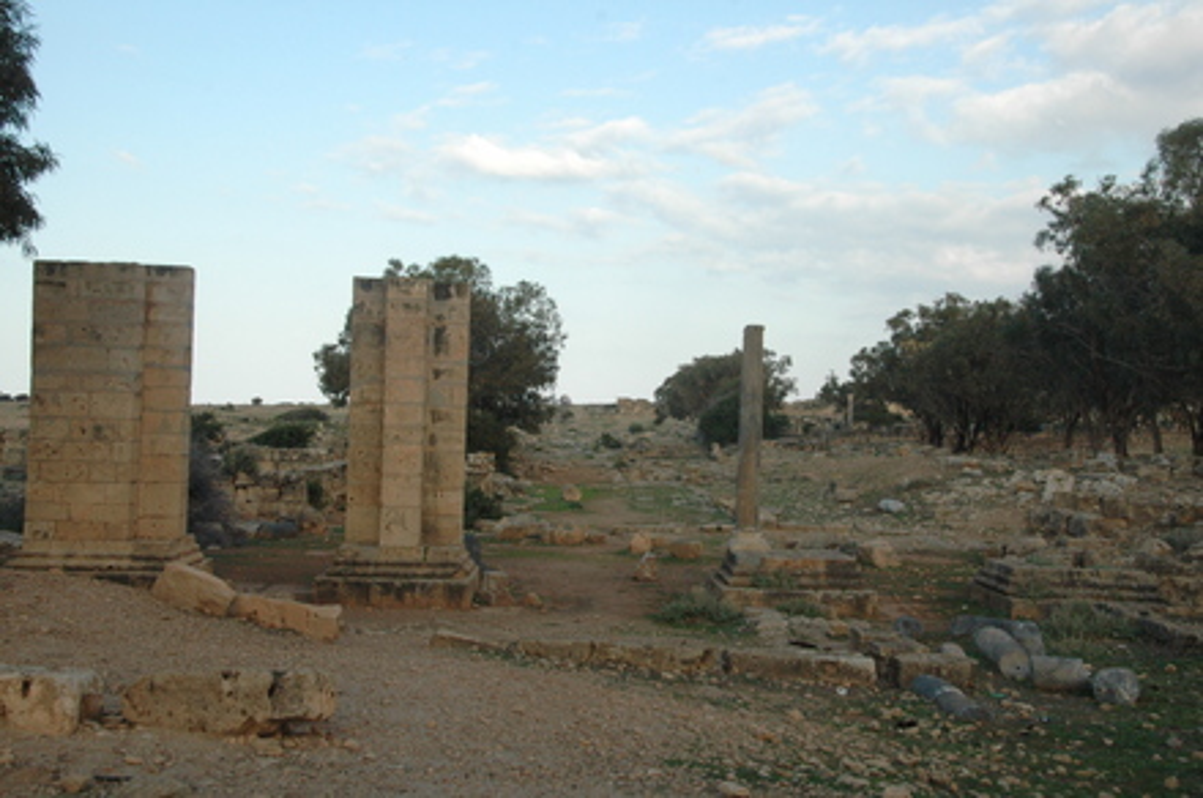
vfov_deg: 26.4
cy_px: 399
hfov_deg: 38.9
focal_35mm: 51
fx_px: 1702
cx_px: 602
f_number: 11
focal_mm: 34
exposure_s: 1/500
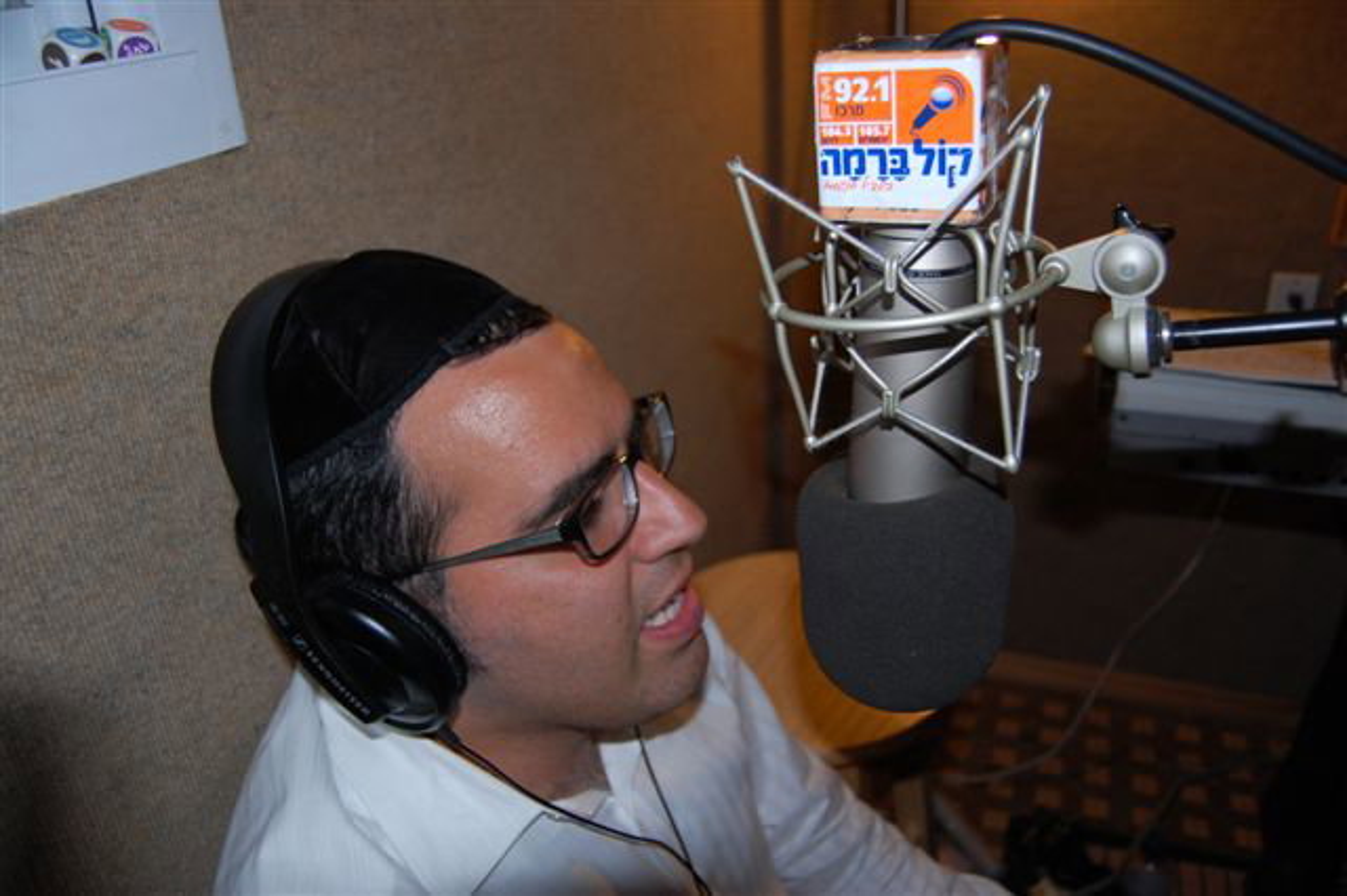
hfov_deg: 67.4
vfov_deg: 47.9
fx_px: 1010
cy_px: 448
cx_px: 674
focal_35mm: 27
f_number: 3.5
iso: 400
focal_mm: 18
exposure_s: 1/60
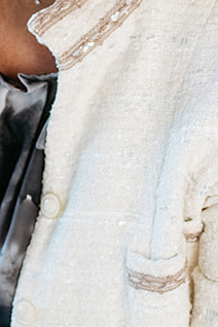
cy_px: 77
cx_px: 19
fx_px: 1599
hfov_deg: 7.8
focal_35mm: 176
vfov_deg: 11.6
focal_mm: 35
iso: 800
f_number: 2.5
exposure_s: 1/200
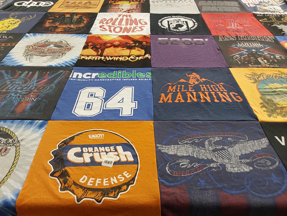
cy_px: 108
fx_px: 232
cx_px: 144
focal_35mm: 28
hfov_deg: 63.4
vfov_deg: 49.7
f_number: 1.9
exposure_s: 1/60
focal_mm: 2.91
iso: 200
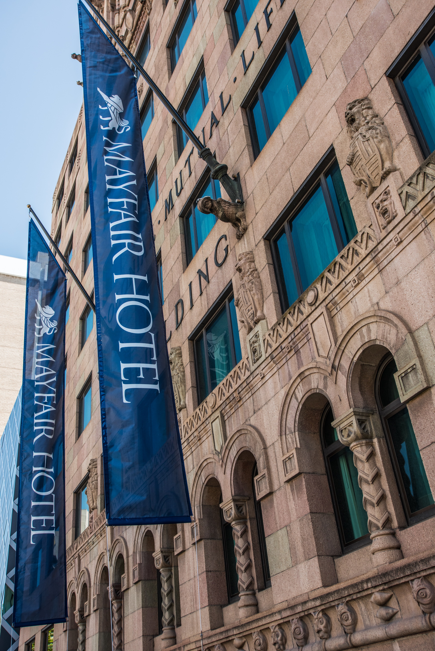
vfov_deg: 54.4
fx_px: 634
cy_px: 326
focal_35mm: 35
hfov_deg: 37.9
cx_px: 218
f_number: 7.1
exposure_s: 1/320
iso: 200
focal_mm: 35
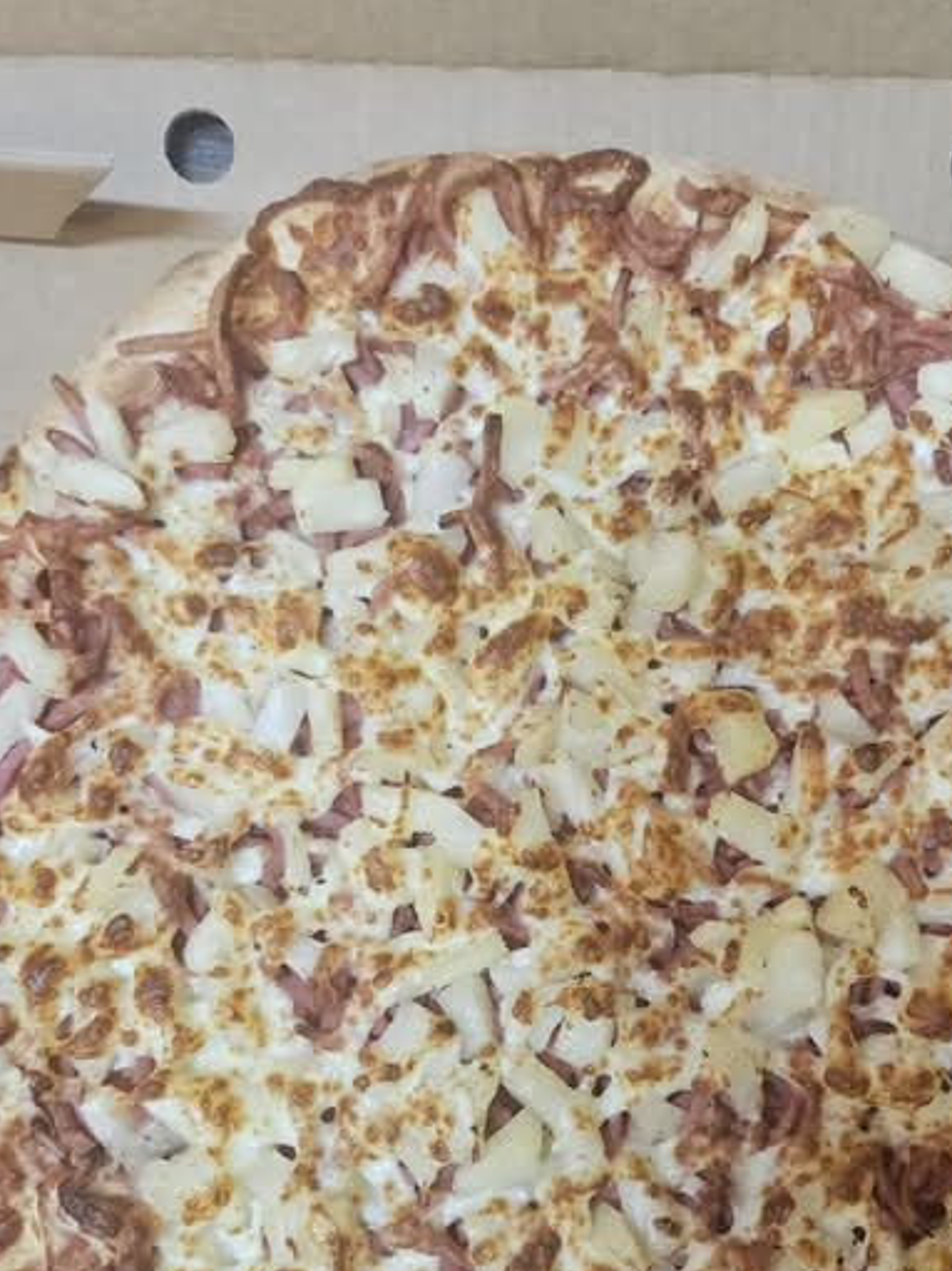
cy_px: 785
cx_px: 599
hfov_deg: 42.6
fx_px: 1211
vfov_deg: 54.8
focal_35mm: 33
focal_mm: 5.4
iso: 640
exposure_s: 1/100
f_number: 1.8
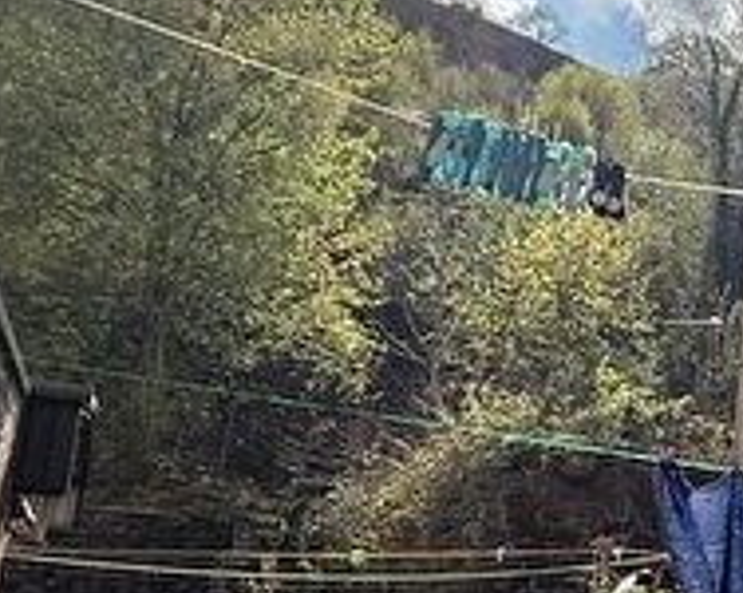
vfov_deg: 29.0
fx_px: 1120
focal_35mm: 51
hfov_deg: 25.9
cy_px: 468
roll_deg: -1.7
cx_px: 1146
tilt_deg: +9.7
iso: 64
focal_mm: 2.22
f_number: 2.2
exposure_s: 1/1534
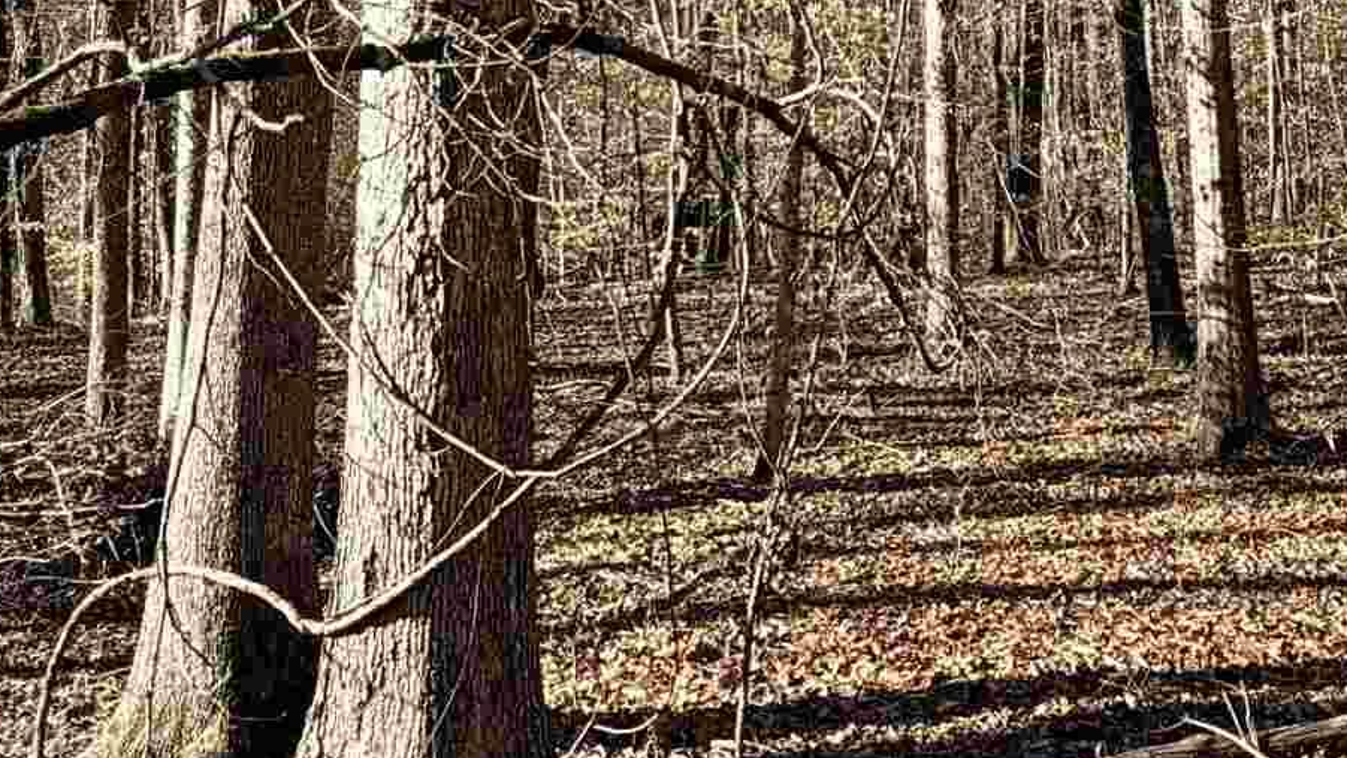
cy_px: -181
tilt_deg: +7.9
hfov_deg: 39.4
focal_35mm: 52
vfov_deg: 21.3
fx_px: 1857
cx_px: 887
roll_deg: +0.1
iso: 50
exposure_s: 1/502
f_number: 2.2
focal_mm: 2.22
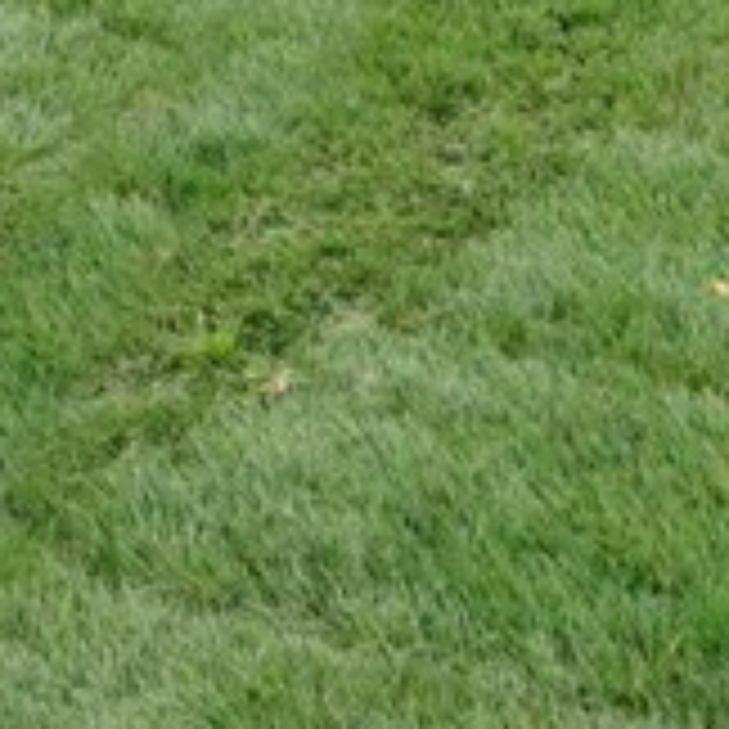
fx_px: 3704
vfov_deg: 9.2
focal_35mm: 155
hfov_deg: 11.2
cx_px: 110
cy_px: -1379
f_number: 8
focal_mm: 17.5
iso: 200
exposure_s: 1/30
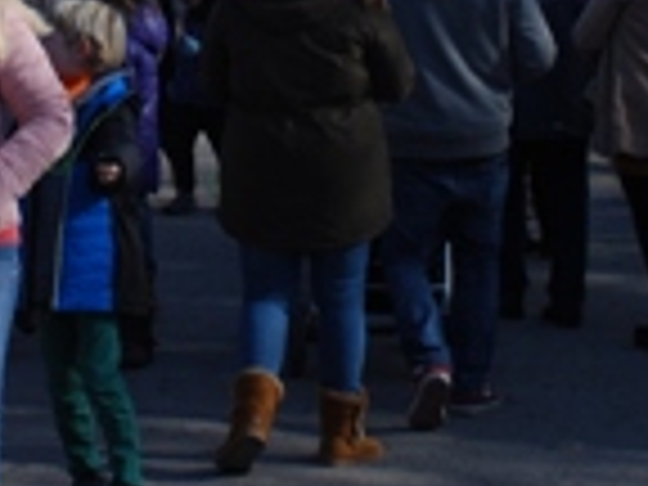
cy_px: -241
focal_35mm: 161
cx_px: 90
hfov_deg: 12.2
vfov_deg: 9.0
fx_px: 3014
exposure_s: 1/200
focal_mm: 32
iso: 100
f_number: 7.1
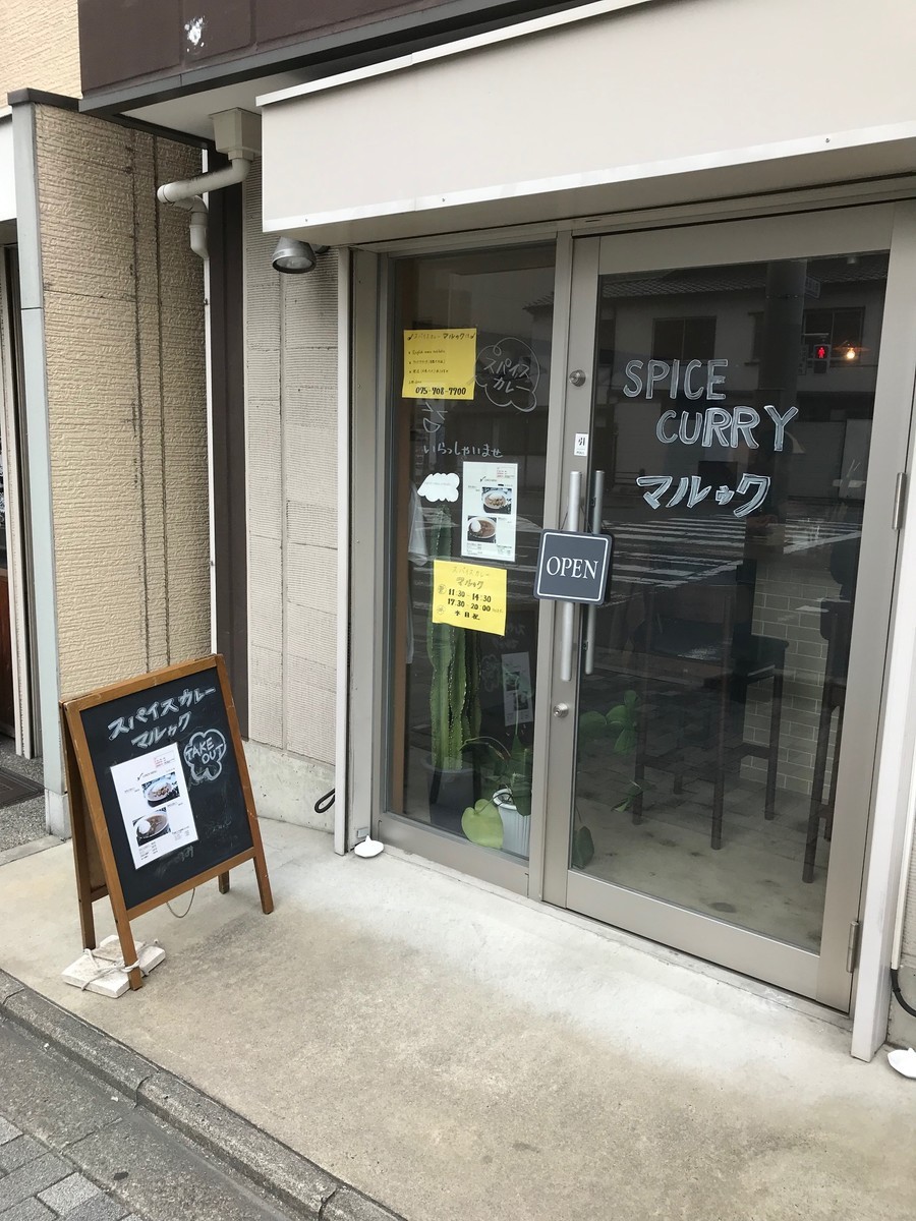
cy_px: 610
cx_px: 458
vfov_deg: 63.4
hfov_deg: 49.7
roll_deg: -2.3
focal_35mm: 28
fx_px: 988
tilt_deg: -9.6
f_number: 1.8
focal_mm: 3.99
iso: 20
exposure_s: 1/679
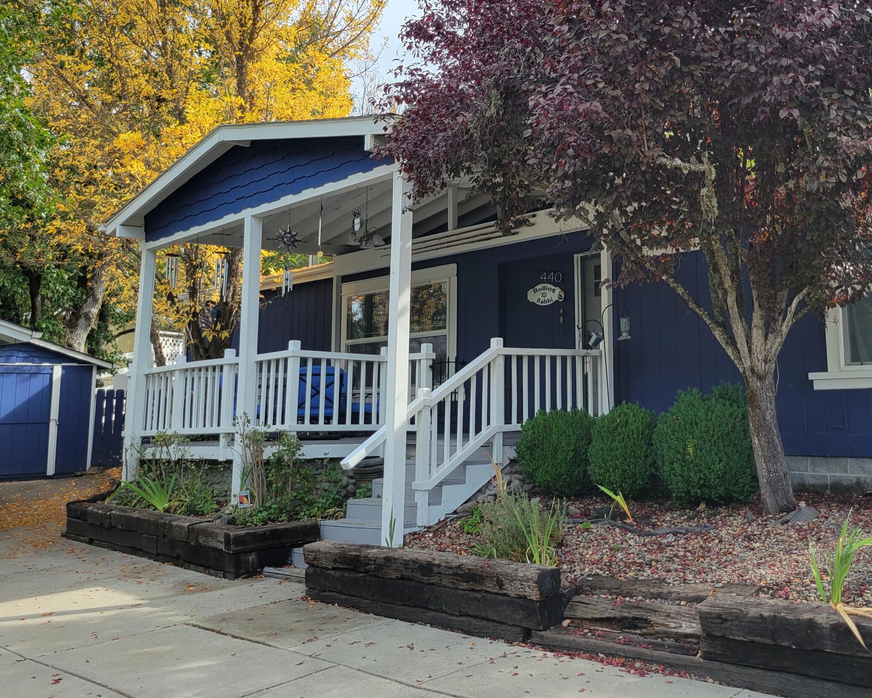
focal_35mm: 37
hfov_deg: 48.0
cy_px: 263
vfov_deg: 39.9
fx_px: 955
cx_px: 603
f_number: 1.8
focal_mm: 5.4
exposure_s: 1/620
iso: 40
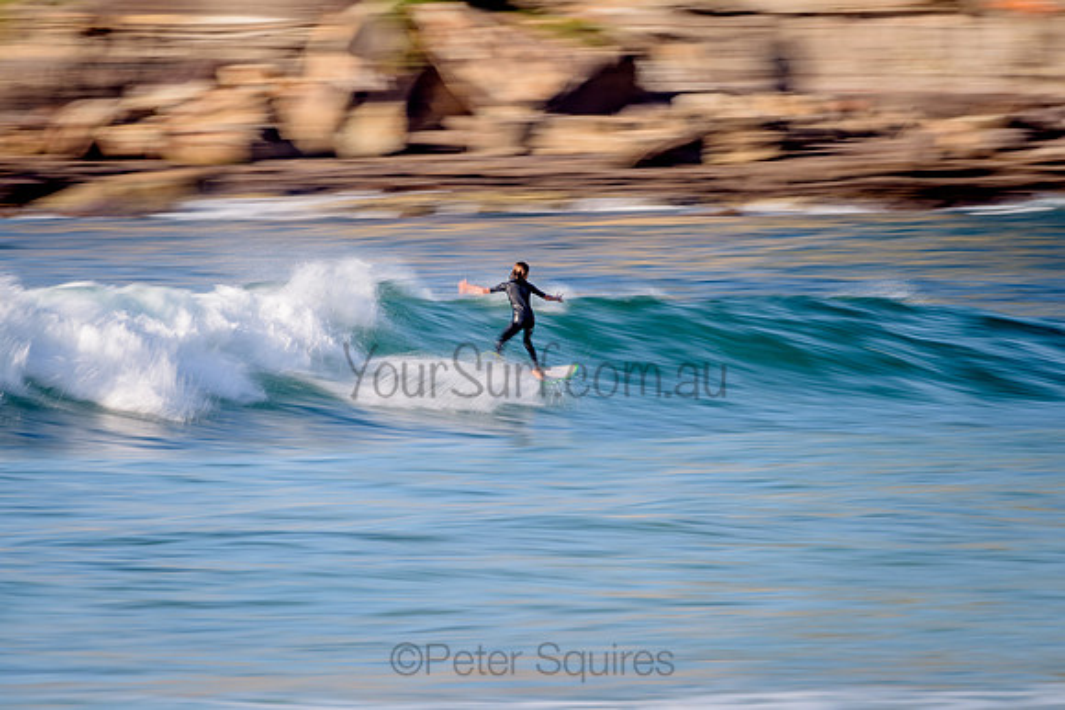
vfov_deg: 2.2
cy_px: 364
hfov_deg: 3.4
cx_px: 545
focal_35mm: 613
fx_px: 18137
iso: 31
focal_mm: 500
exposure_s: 1/13
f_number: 11
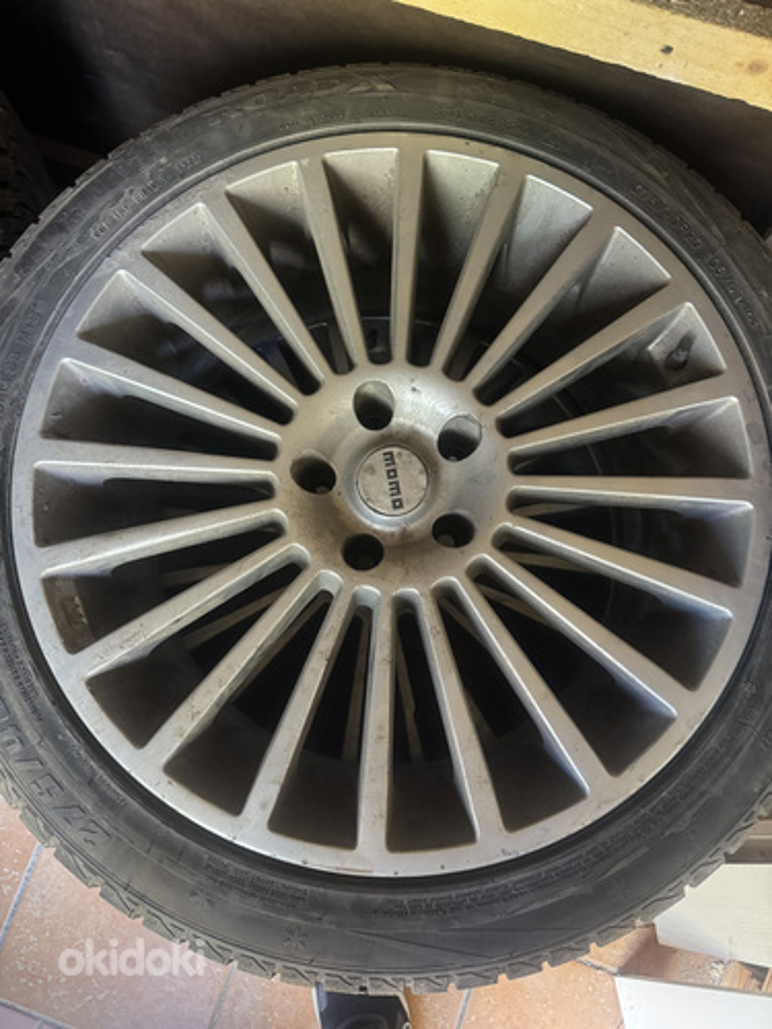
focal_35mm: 24
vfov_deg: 71.6
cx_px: 386
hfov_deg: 56.8
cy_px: 514
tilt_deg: -79.2
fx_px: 714
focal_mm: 6.76
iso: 800
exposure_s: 1/42
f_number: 1.78
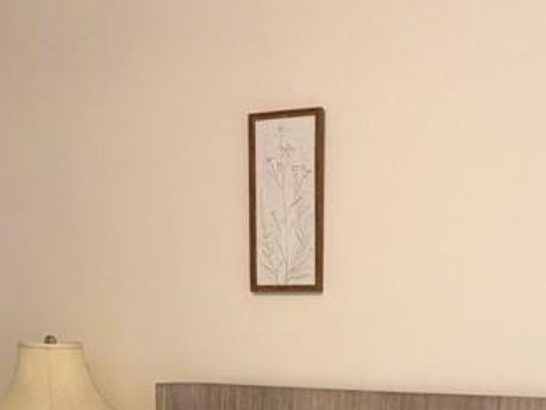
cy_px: 624
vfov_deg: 16.5
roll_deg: -0.2
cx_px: 280
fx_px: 1278
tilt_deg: -12.1
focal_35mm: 81
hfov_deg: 24.1
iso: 50
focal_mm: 5.96
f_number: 1.6
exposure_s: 1/24
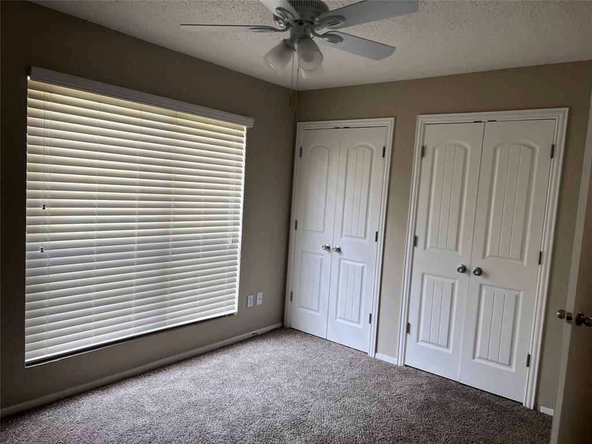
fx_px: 445
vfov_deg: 53.1
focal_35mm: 26
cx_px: 296
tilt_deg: -4.1
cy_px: 222
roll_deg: -3.5
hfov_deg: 67.3
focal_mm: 5.7
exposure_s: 1/121
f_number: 1.5
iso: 64
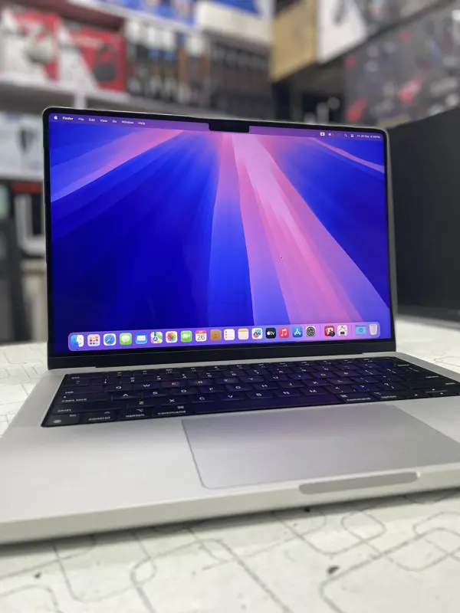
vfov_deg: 67.3
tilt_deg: -5.1
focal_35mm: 26
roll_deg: +0.0
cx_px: 230
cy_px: 306
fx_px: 461
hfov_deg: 53.1
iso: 125
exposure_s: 1/72
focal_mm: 4.2
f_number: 1.6
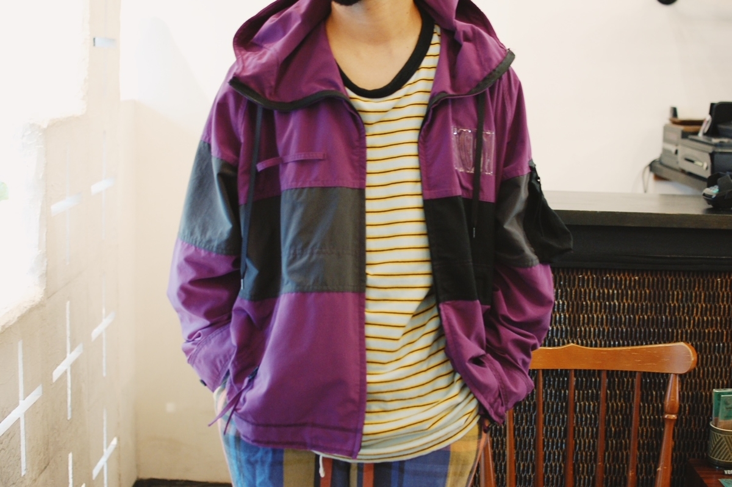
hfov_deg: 37.9
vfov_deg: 25.7
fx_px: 1067
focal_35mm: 52
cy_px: 244
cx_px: 366
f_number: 2.8
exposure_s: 1/30
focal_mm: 35
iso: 800
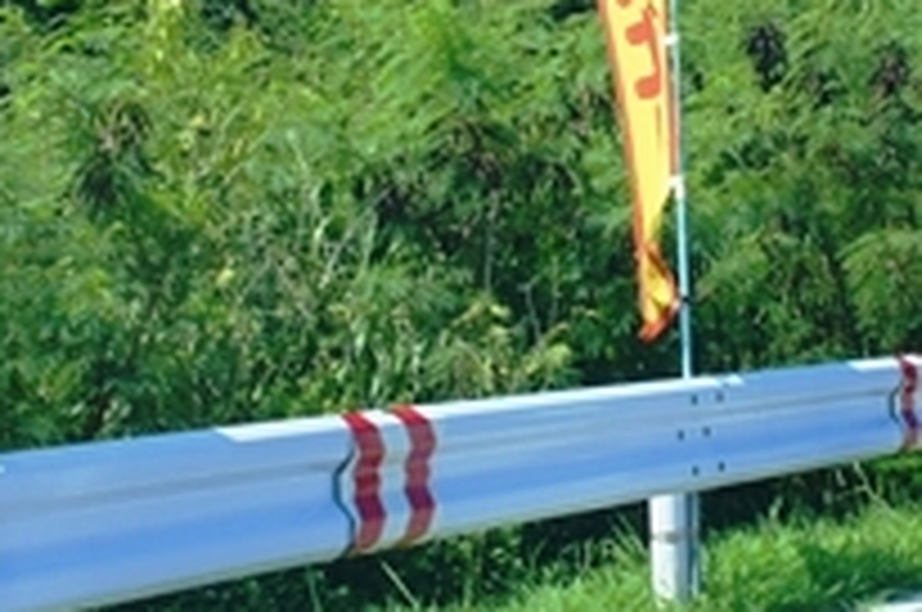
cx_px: 625
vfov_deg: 11.6
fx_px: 2992
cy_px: 142
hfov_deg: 17.5
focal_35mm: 117
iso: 200
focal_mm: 20
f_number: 6.3
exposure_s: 1/400
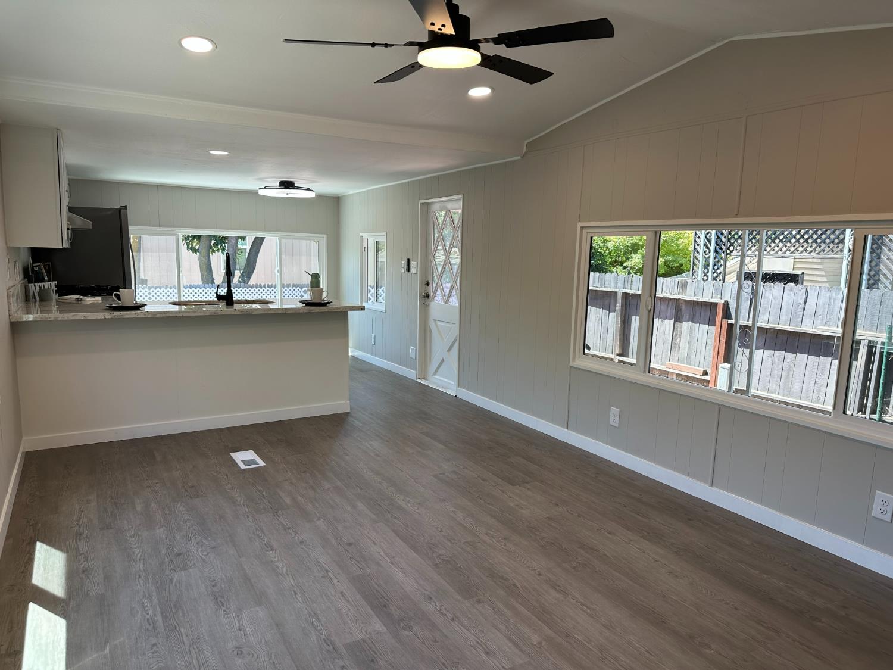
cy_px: 335
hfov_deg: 71.6
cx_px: 446
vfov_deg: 56.8
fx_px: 619
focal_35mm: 24
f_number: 1.78
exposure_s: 1/249
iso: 80
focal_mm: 6.86
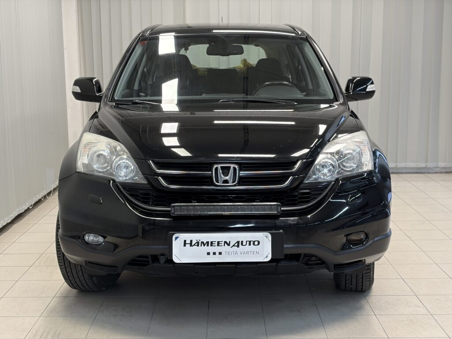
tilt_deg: -10.8
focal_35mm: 52
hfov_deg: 36.8
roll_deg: +0.9
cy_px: 170
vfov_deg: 28.0
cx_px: 226
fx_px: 679
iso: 64
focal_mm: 5.96
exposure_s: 1/50
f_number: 1.6
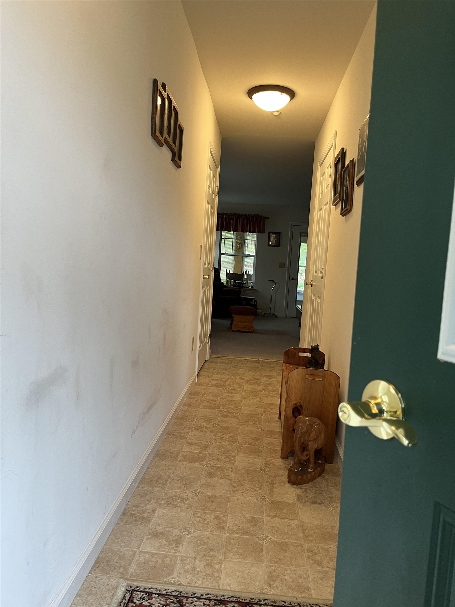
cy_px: 304
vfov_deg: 67.3
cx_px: 228
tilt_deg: -2.5
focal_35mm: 26
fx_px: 456
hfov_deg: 53.1
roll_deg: -1.8
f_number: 1.6
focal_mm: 5.1
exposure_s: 1/60
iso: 125
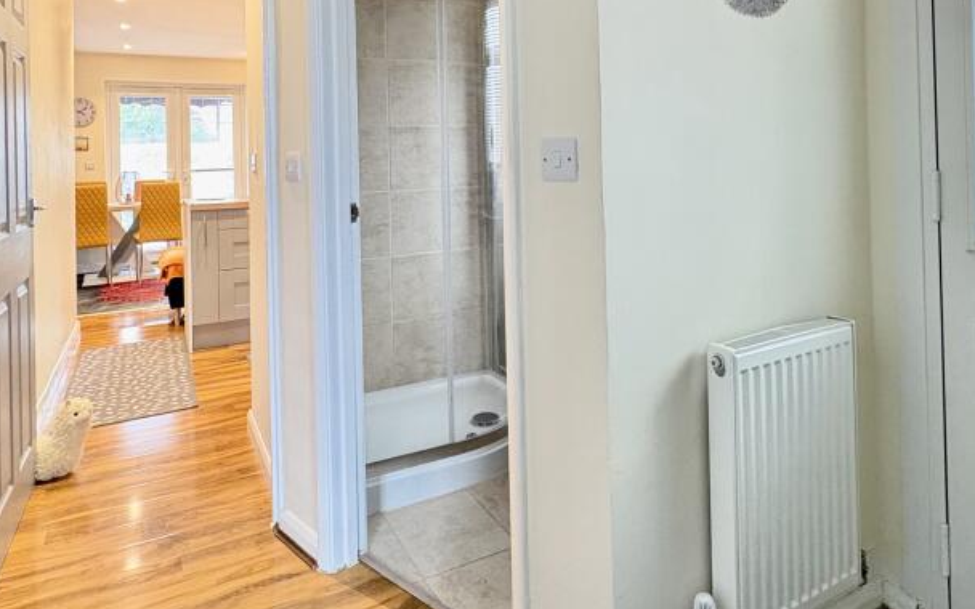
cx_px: 529
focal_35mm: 25
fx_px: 664
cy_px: 147
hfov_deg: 72.4
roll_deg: +1.5
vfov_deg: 47.3
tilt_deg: +1.0
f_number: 2.2
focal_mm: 2.22
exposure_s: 1/50
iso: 640
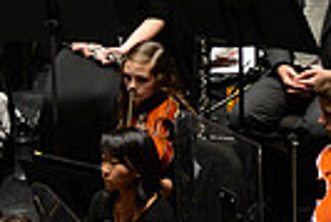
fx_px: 8026
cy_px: -193
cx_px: -177
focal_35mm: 872
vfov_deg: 1.6
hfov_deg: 2.4
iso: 3200
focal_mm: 200
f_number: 2.8
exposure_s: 1/250
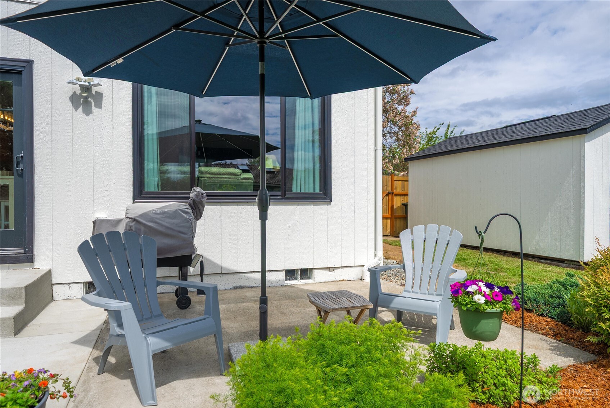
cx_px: 305
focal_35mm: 23
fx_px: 390
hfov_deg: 76.1
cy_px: 204
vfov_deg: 55.2
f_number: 7.1
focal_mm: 23
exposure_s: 1/400
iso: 80
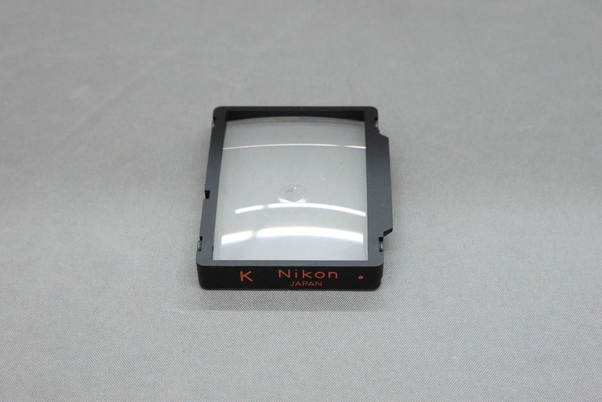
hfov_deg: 29.7
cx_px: 301
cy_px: 201
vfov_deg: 20.0
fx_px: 1137
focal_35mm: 68
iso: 3200
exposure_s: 1/80
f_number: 8
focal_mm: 24.84
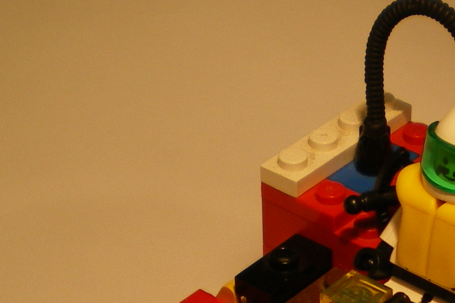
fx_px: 1542
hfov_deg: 16.6
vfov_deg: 10.9
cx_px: 399
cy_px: 419
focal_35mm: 122
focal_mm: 6.3
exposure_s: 1/50
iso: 80
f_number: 3.1
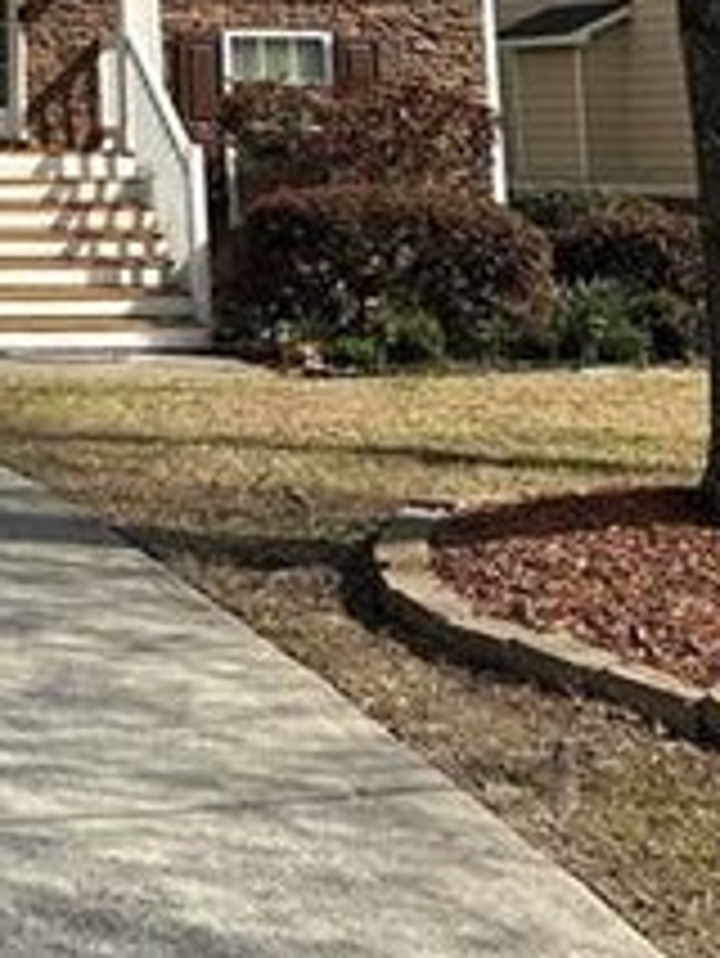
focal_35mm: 75
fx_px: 2078
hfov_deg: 18.2
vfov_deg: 23.8
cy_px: -178
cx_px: -248
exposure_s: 1/4184
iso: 80
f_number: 1.78
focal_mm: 6.86
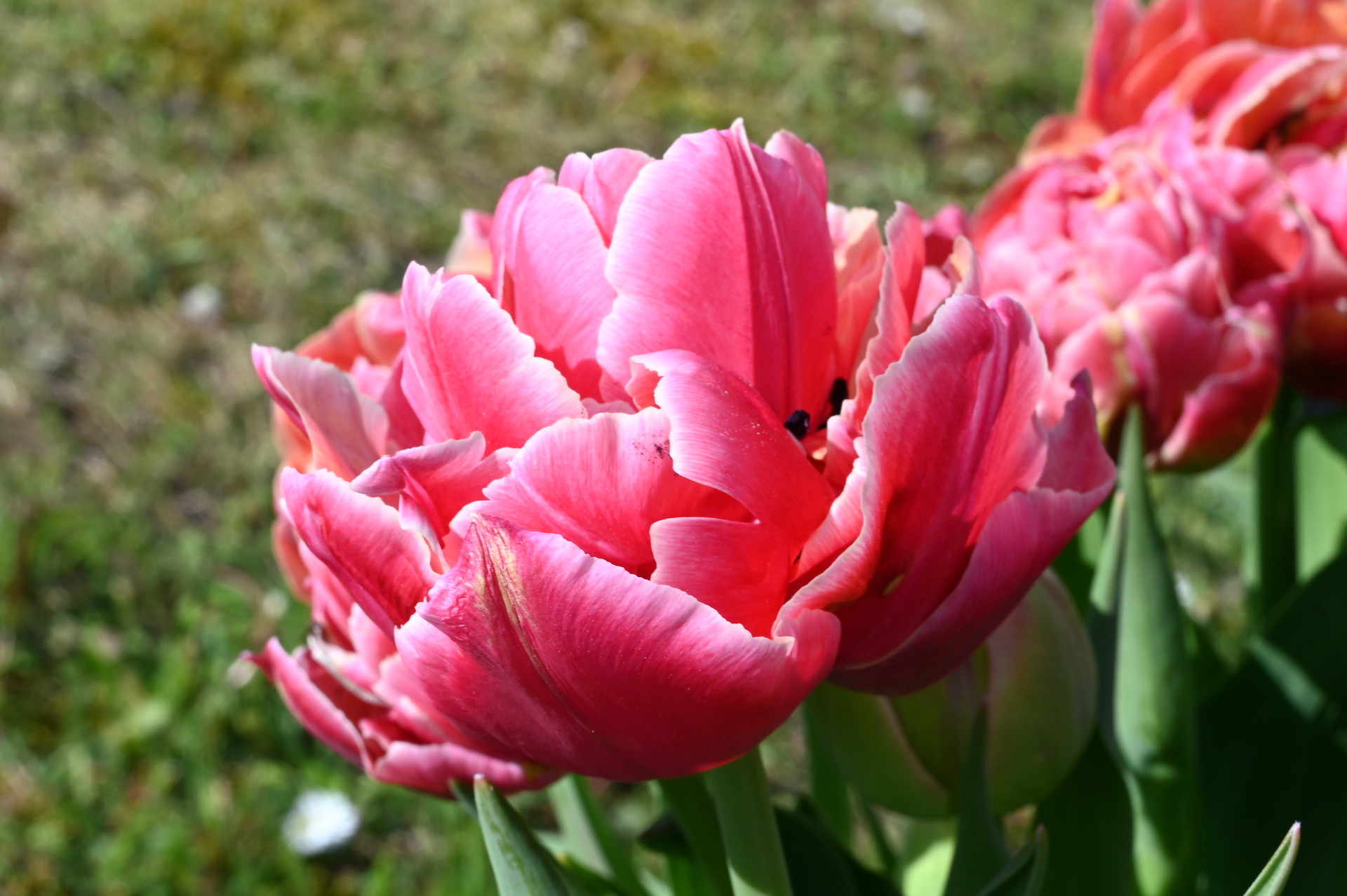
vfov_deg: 28.6
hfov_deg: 41.9
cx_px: 674
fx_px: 1758
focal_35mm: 47
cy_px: 448
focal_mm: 47
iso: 100
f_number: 16
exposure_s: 1/60
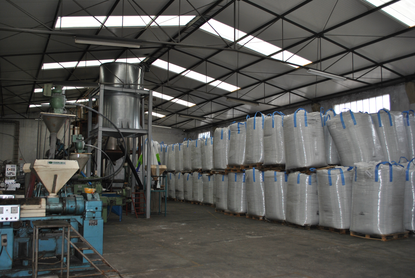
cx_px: 208
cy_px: 139
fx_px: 381
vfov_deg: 40.1
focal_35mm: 33
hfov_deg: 57.2
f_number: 4
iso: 200
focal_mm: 22
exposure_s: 1/60
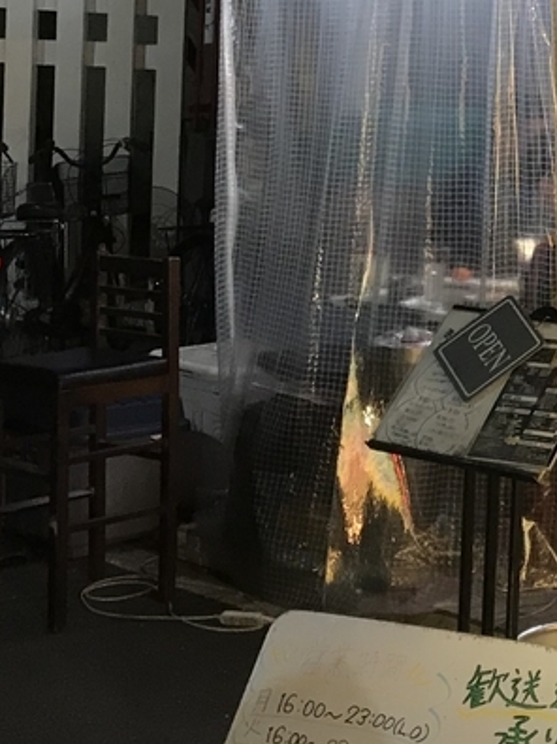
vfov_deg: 22.5
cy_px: 87
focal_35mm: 85
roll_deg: -3.6
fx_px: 1825
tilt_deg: -2.7
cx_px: 802
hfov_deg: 16.1
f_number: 1.8
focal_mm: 3.99
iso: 64
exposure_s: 1/17
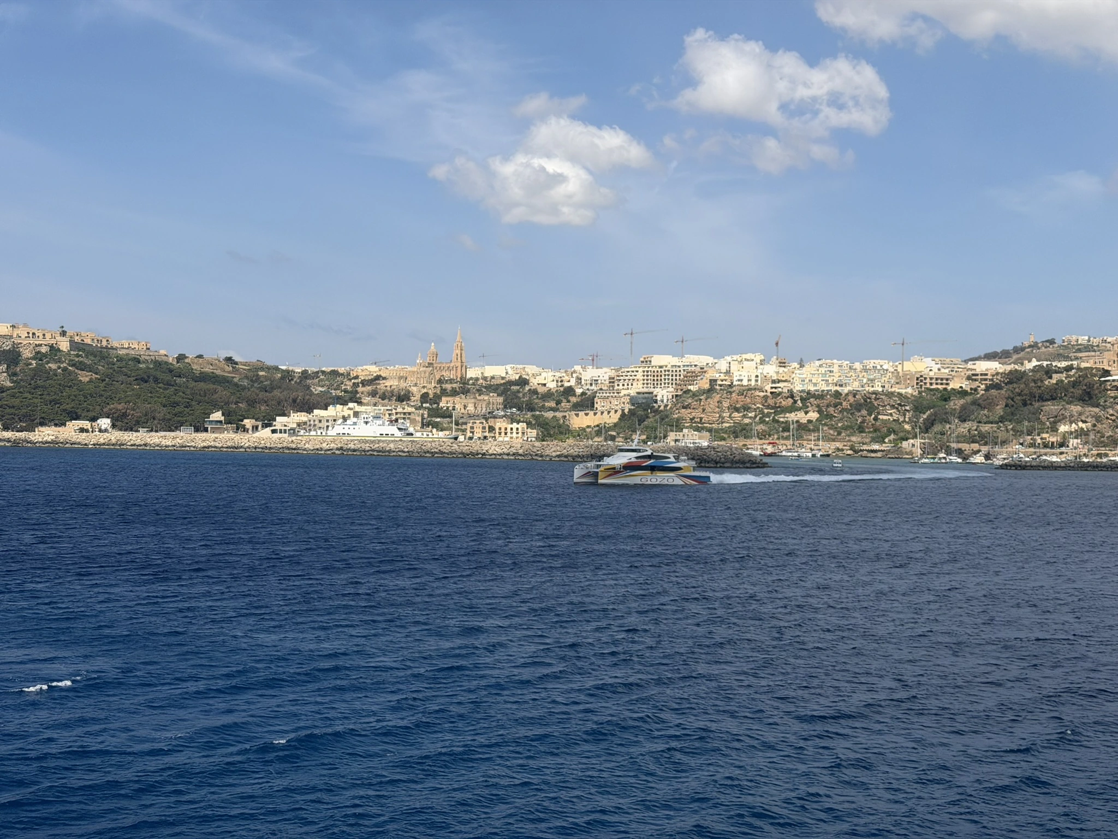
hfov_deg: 39.7
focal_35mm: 48
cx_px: 559
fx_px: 1550
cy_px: 420
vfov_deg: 30.3
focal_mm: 6.76
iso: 64
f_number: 1.78
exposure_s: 1/7143
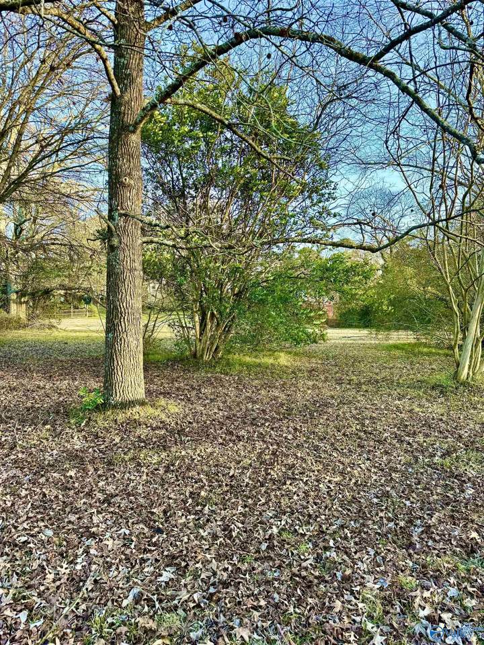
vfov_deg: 71.6
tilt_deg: +1.3
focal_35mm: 24
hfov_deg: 56.8
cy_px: 322
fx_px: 447
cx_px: 242
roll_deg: +0.1
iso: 100
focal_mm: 6.76
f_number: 1.78
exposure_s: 1/313
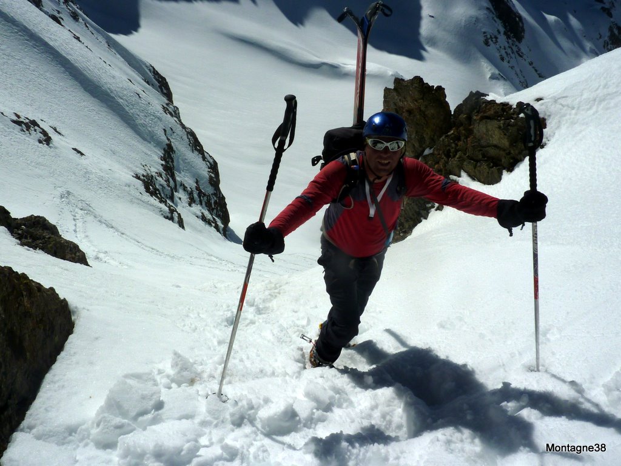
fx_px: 448
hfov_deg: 69.4
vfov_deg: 54.9
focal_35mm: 25
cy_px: 233
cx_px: 310
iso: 80
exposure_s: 1/1600
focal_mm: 4.1
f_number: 6.3
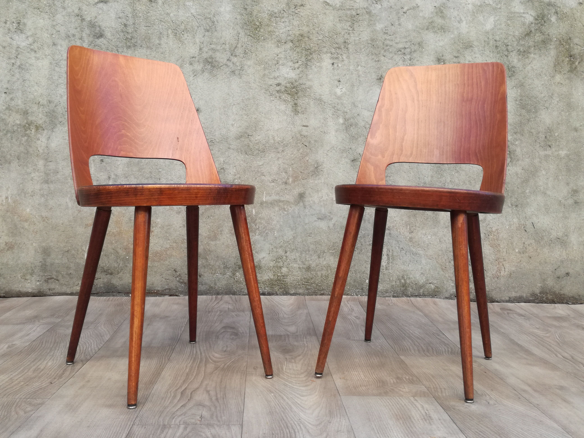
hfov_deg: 65.3
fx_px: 456
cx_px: 292
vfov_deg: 51.4
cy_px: 219
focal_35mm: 27
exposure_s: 1/200
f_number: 2
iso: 50
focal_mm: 3.79
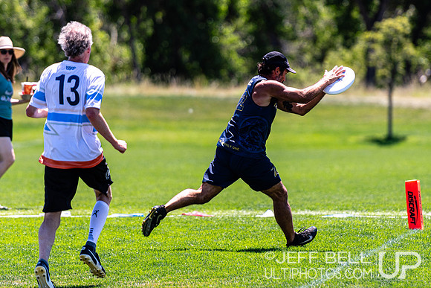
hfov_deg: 5.8
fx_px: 4222
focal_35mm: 353
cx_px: 253
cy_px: 119
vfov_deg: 3.9
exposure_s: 1/1250
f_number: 2.8
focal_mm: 200
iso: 100
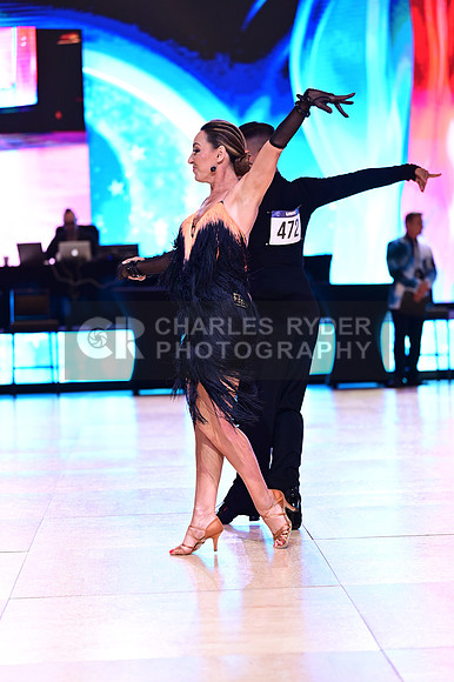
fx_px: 1932
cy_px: 341
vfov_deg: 20.0
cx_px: 227
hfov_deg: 13.4
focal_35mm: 102
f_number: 2.8
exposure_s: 1/500
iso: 2000
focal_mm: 102
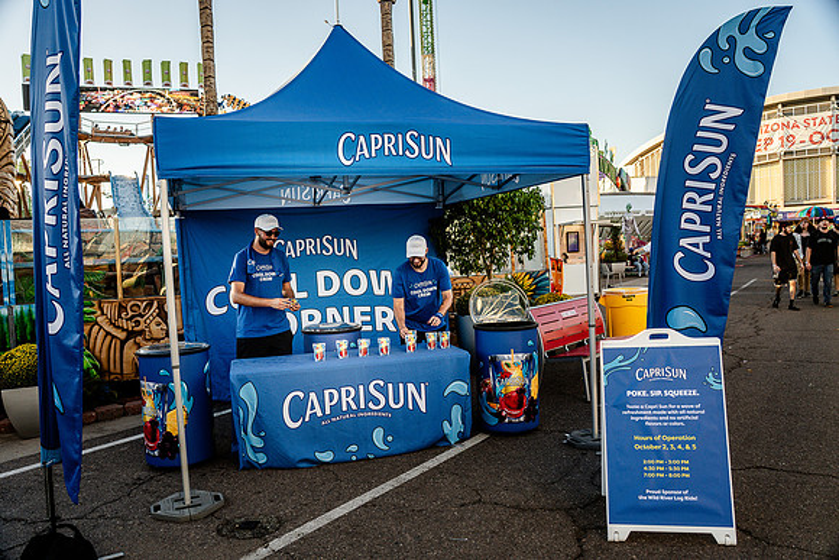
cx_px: 420
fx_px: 606
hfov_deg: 69.4
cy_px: 280
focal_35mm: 26
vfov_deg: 49.6
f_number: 4
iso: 500
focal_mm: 26
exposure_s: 1/640
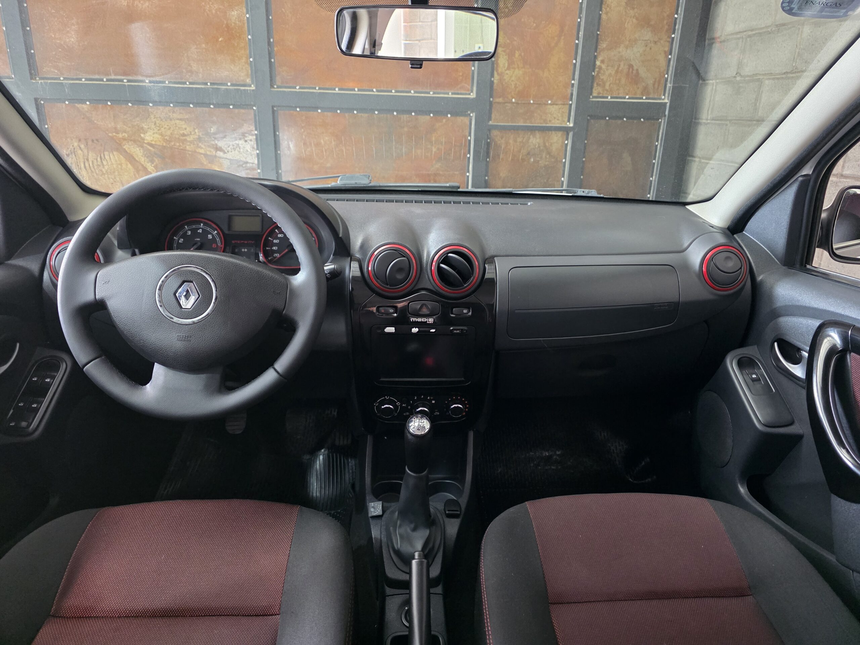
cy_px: 322
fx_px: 571
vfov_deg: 58.9
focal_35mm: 23
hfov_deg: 73.9
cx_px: 430
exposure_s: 1/60
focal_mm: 6.3
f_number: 1.7
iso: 1600
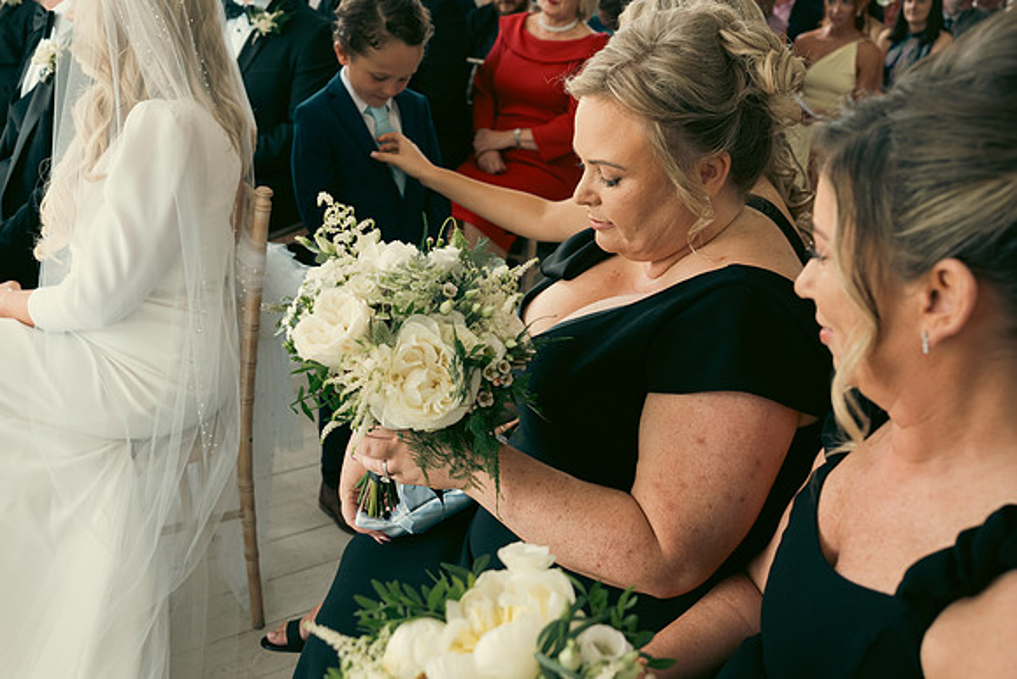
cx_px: 508
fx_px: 1017
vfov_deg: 36.9
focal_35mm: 36
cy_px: 340
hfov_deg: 53.1
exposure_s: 1/160
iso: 500
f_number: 3.5
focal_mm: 24
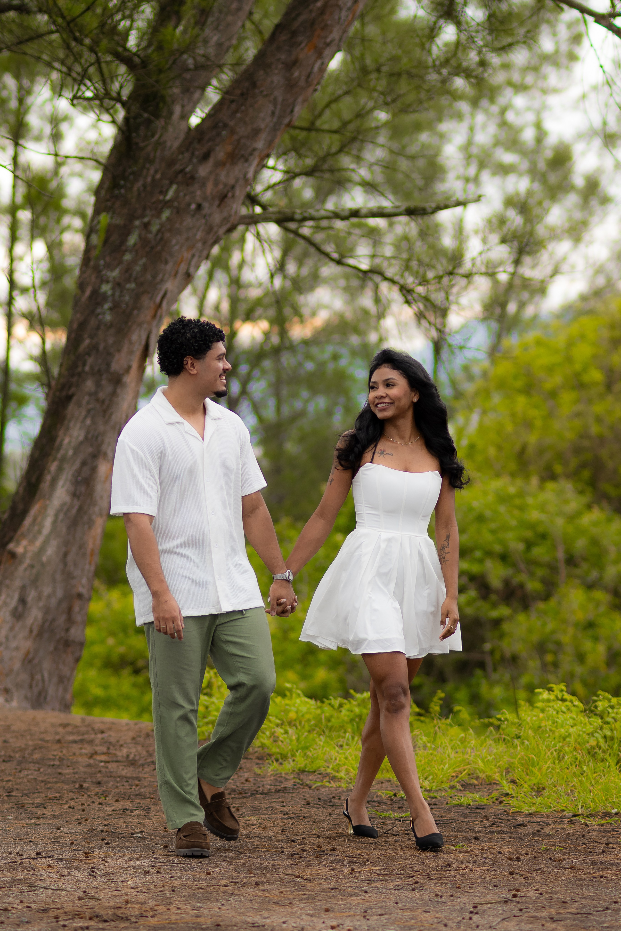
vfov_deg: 16.1
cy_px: 466
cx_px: 310
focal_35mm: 128
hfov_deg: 10.8
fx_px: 3299
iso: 200
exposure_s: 1/640
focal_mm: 85
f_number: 2.2
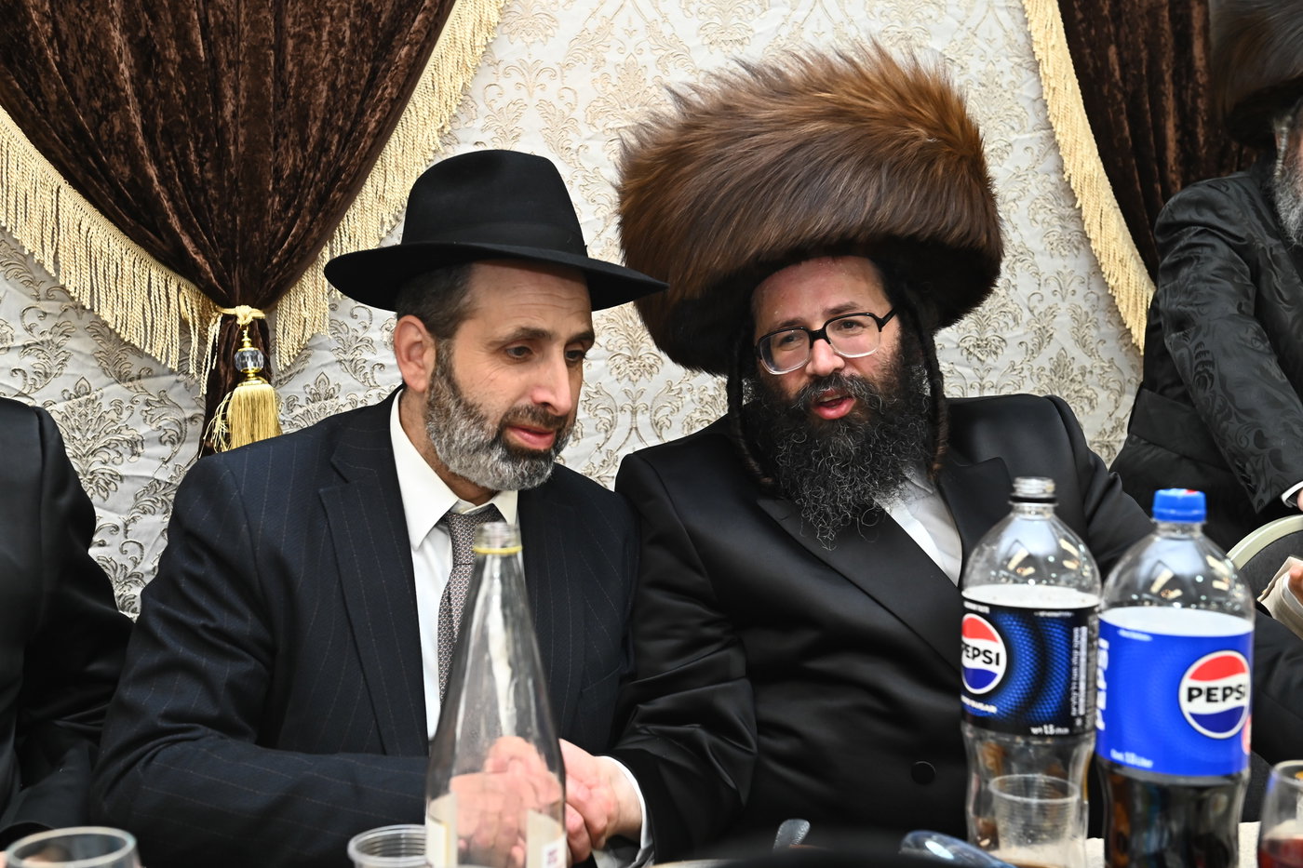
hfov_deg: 41.1
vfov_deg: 28.1
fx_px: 1737
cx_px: 652
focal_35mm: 48
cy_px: 434
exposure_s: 1/200
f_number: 7.1
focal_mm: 48
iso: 2000
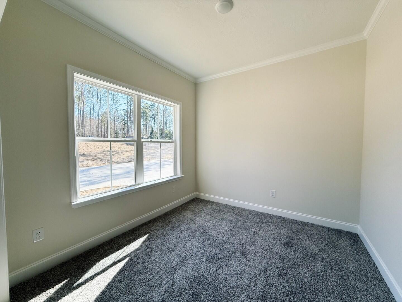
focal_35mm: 14
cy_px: 151
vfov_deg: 85.7
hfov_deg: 102.1
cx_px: 201
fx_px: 163
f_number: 2.2
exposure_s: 1/433
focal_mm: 2.22
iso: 64
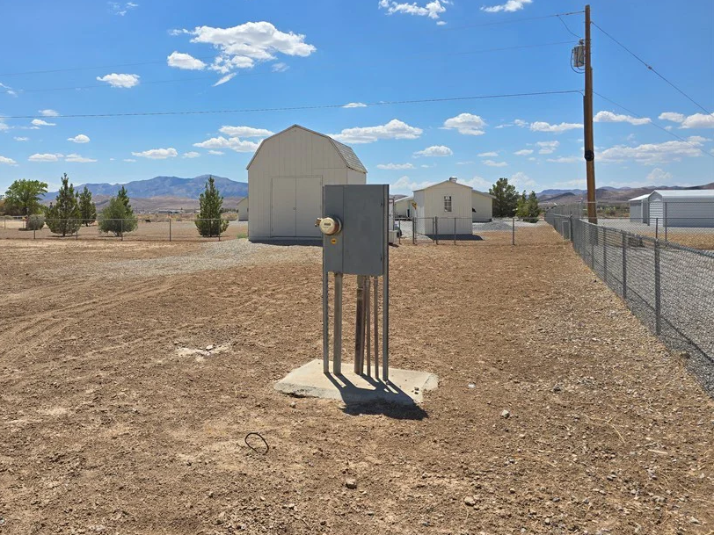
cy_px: 228
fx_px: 598
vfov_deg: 48.1
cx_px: 265
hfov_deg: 60.8
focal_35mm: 29
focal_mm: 6.3
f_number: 1.7
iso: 12
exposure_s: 1/1354
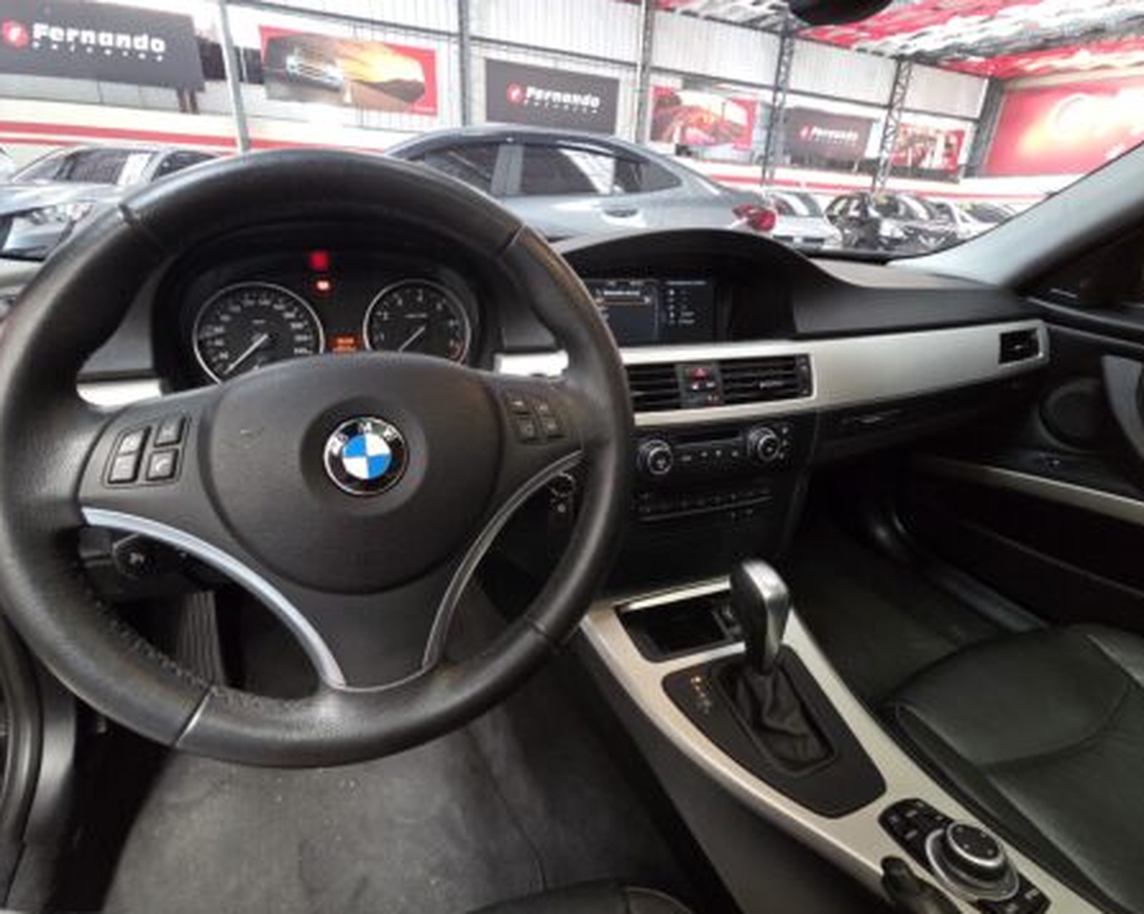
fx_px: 508
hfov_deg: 96.8
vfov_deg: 83.8
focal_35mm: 15
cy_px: 424
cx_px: 569
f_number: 2.2
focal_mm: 2.2
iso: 1000
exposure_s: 1/60
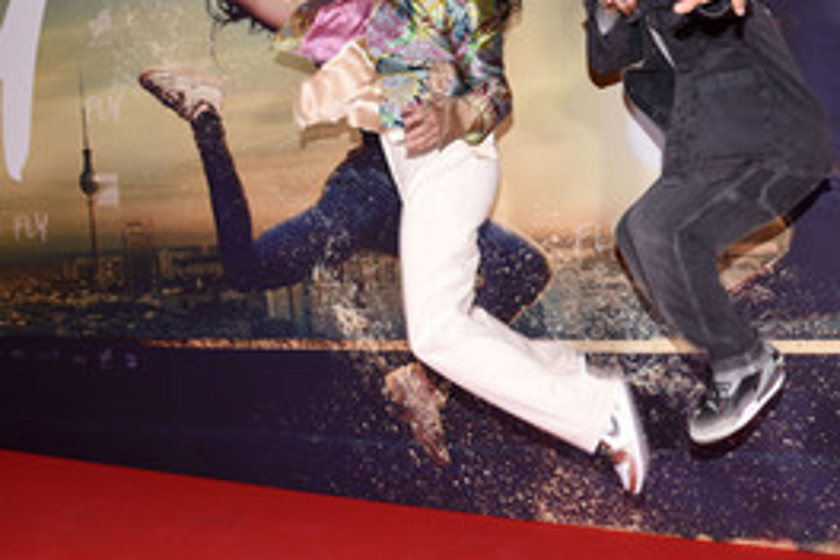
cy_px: 165
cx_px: 539
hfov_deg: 46.9
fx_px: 957
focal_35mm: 41
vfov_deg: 32.2
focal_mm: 24
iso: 800
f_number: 6.3
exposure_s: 1/80
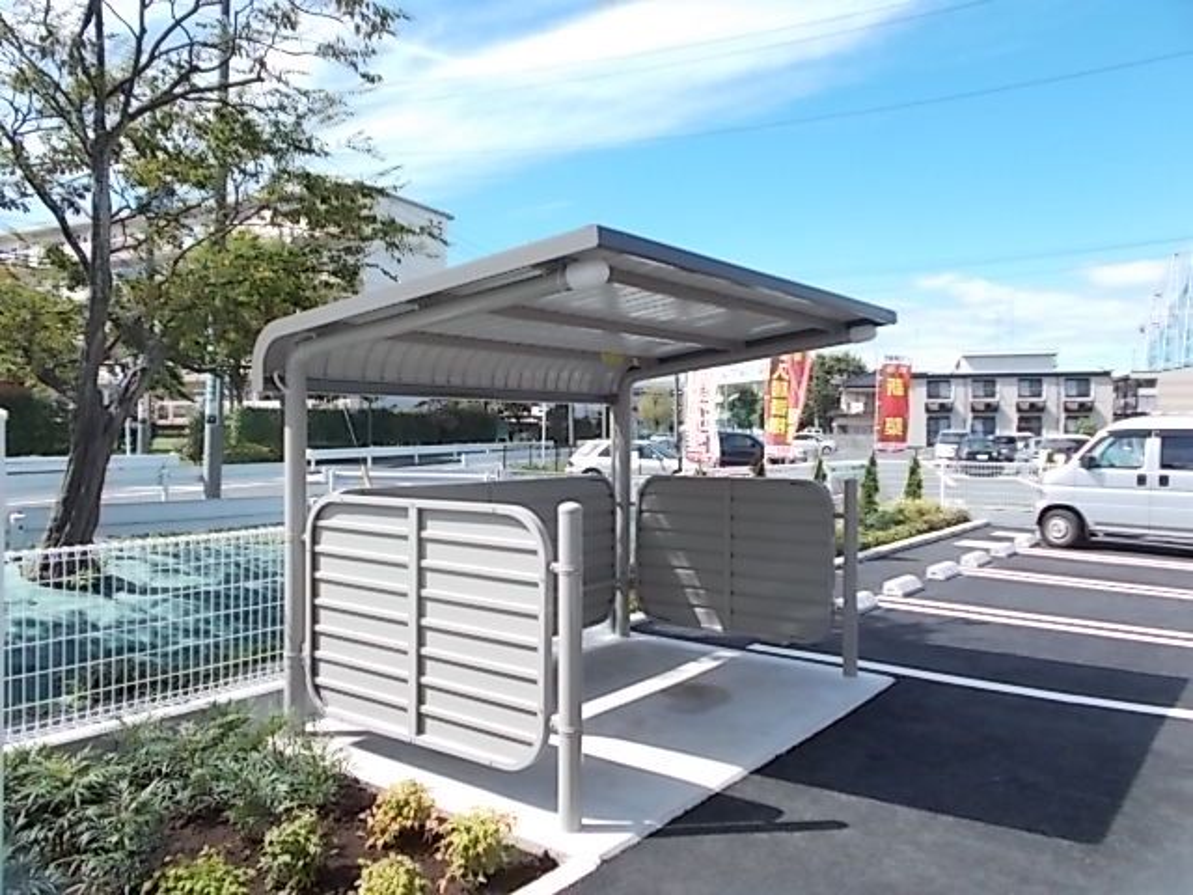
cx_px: 596
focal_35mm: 26
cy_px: 448
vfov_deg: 53.1
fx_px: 896
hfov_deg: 67.3
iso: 80
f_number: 3.2
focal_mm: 4.6
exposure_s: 1/400
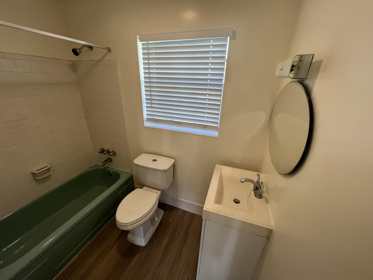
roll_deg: -2.1
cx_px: 186
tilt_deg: -23.2
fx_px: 140
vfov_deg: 89.9
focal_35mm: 13
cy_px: 140
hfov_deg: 106.2
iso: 200
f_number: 1.8
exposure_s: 1/120
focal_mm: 1.57
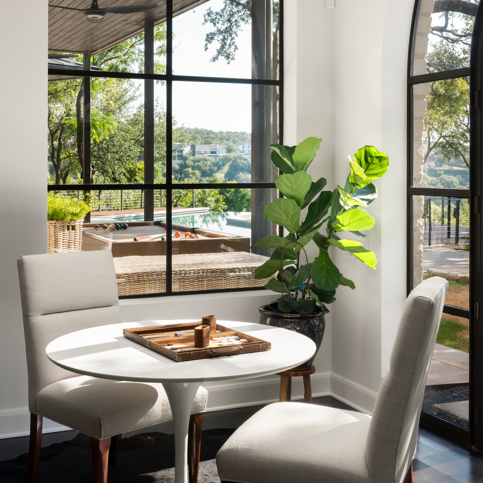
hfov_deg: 32.8
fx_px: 821
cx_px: 241
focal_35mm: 52
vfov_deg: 32.5
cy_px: 165
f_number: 18
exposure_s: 1/4
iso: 250
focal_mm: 55.2
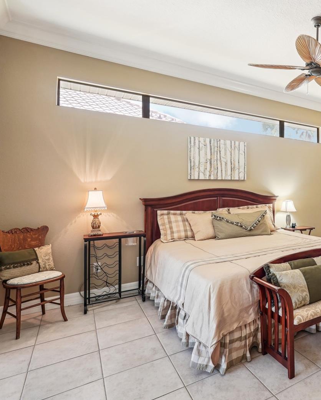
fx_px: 273
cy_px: 197
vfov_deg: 72.6
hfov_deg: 52.7
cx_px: 295
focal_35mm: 23
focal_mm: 16
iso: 400
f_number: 8
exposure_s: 1/6
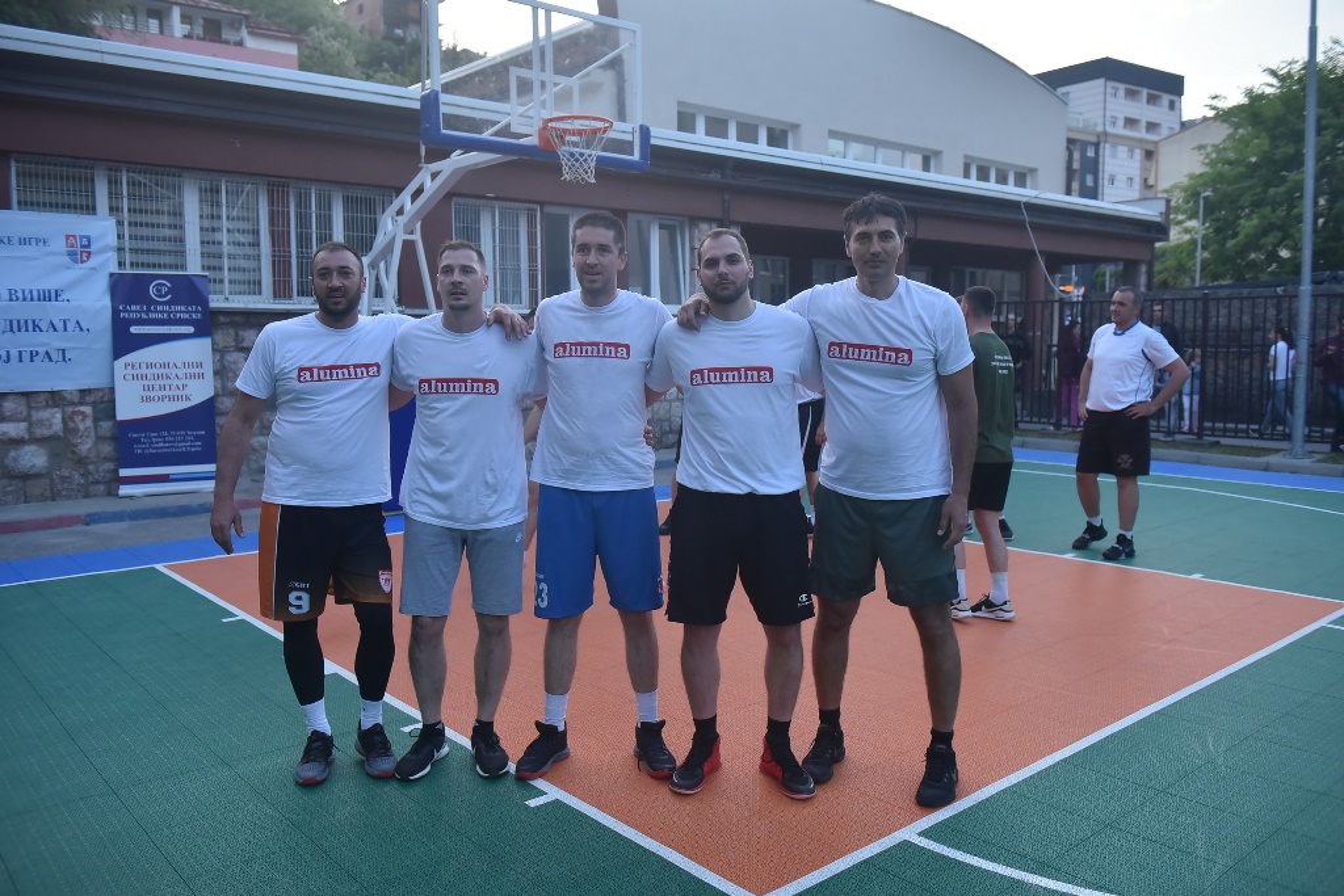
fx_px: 1083
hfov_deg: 63.7
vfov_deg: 45.0
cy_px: 448
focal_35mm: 29
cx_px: 672
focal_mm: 29
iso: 1800
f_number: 4
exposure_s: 1/800
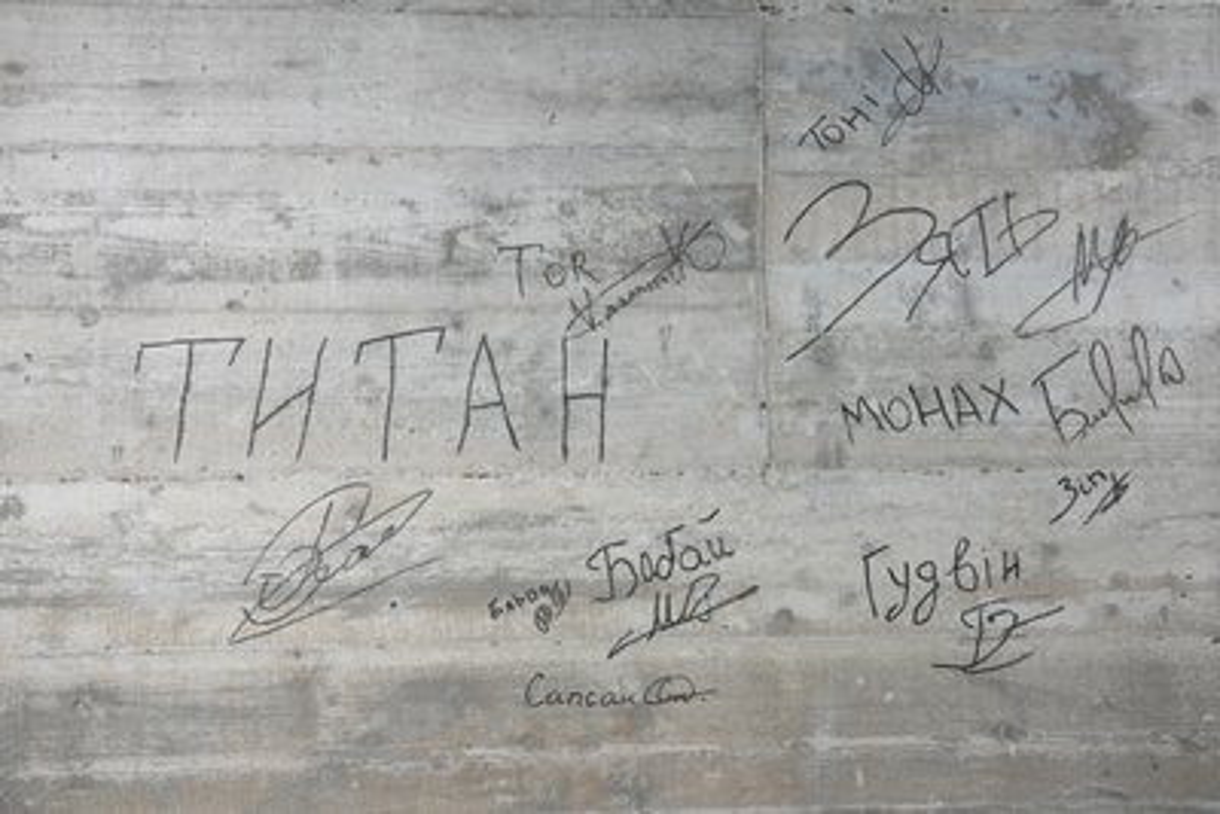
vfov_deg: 32.7
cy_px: 407
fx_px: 1390
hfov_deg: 47.4
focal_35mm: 41
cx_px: 610
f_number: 4
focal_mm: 41
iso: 5000
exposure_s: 1/160
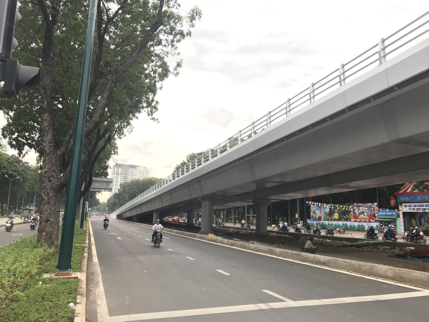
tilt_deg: +9.1
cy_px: 161
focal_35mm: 28
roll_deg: -1.4
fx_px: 347
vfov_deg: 49.7
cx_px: 214
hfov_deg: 63.4
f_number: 1.8
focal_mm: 3.99
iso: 25
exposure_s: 1/50
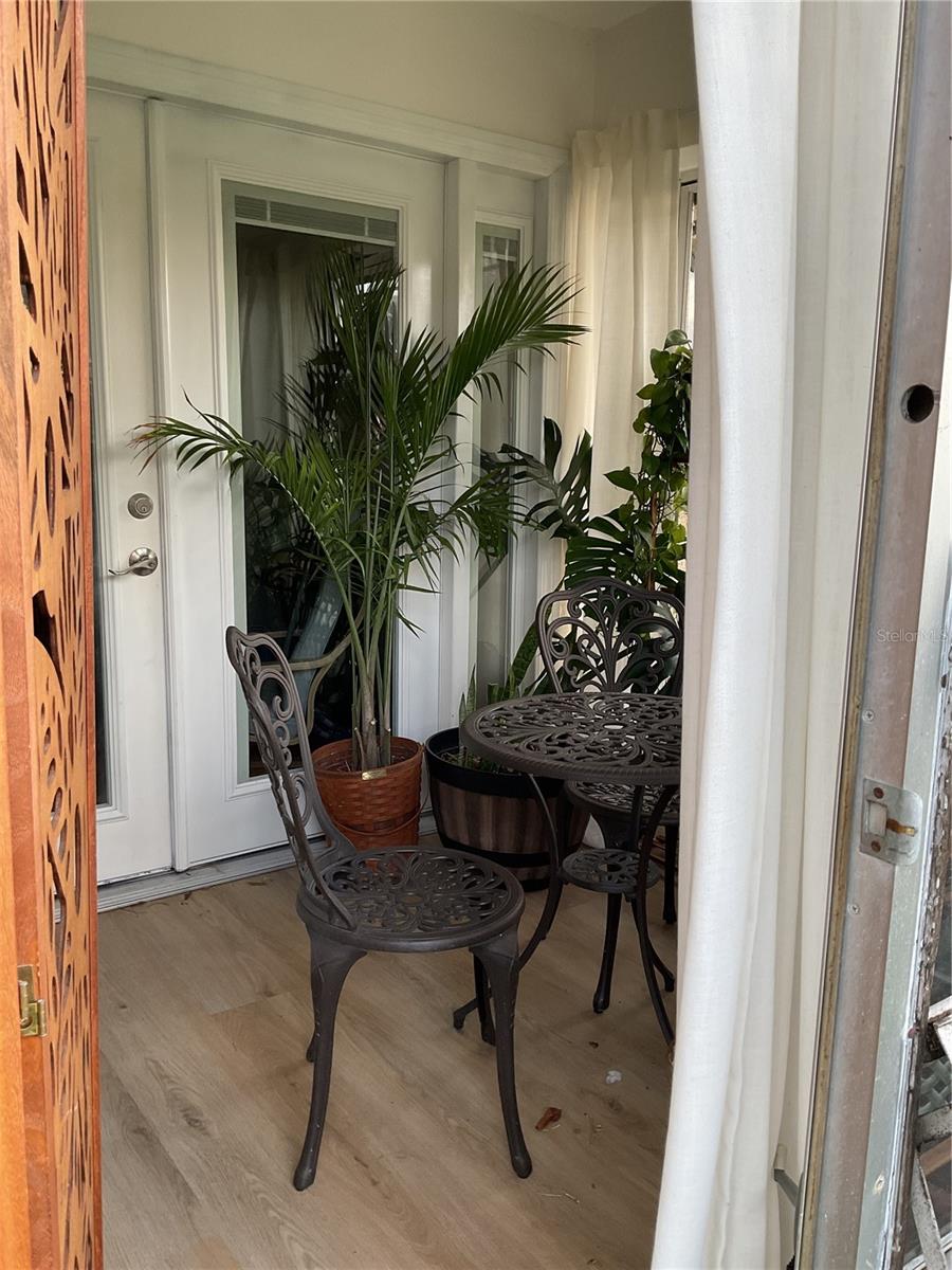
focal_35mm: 29
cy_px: 635
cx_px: 476
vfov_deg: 61.7
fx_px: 1063
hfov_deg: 48.2
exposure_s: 1/120
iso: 40
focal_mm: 3
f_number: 1.8
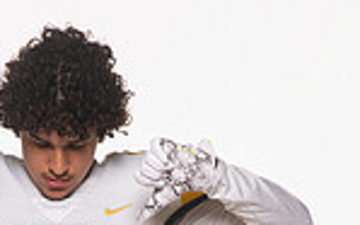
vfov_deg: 6.3
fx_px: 1961
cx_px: 70
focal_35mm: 200
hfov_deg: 10.5
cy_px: 508
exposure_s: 1/320
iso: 800
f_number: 7.1
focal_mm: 65
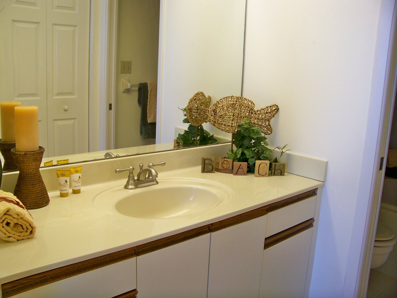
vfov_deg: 42.9
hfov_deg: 55.4
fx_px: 378
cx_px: 198
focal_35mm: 33
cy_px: 149
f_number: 2.8
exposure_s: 1/50
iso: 100
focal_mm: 5.85
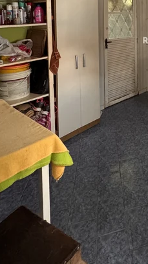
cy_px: 19
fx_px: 216
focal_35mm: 31
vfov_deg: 53.4
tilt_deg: +0.4
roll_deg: +1.6
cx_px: 171
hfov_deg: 32.2
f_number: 2.2
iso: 250
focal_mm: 2.22
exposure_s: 1/99
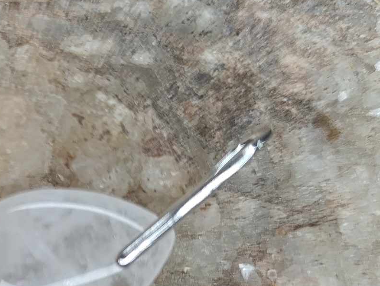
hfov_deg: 30.0
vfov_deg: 24.1
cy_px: 262
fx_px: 649
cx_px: -16
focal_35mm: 59
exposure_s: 1/100
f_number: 1.6
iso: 320
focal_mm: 6.14
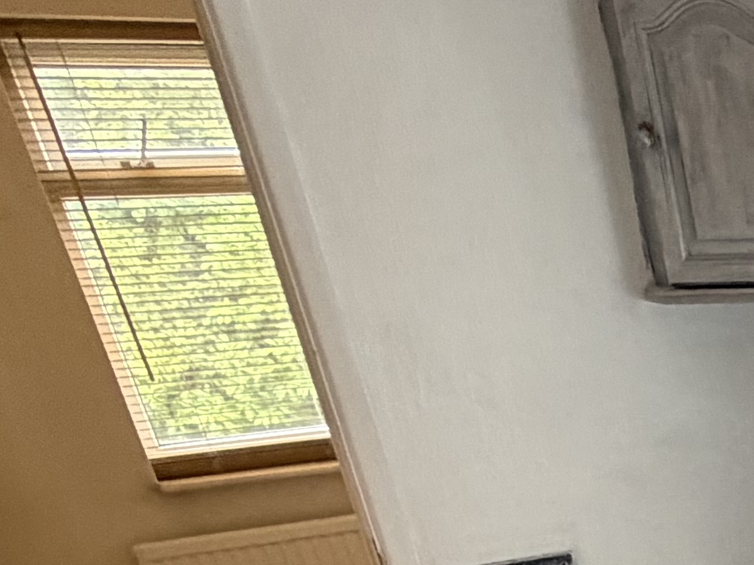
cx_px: 1193
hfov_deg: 23.1
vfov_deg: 18.5
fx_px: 1394
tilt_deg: -30.9
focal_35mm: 64
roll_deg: +1.5
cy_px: 982
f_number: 2.2
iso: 320
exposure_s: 1/50
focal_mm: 2.22
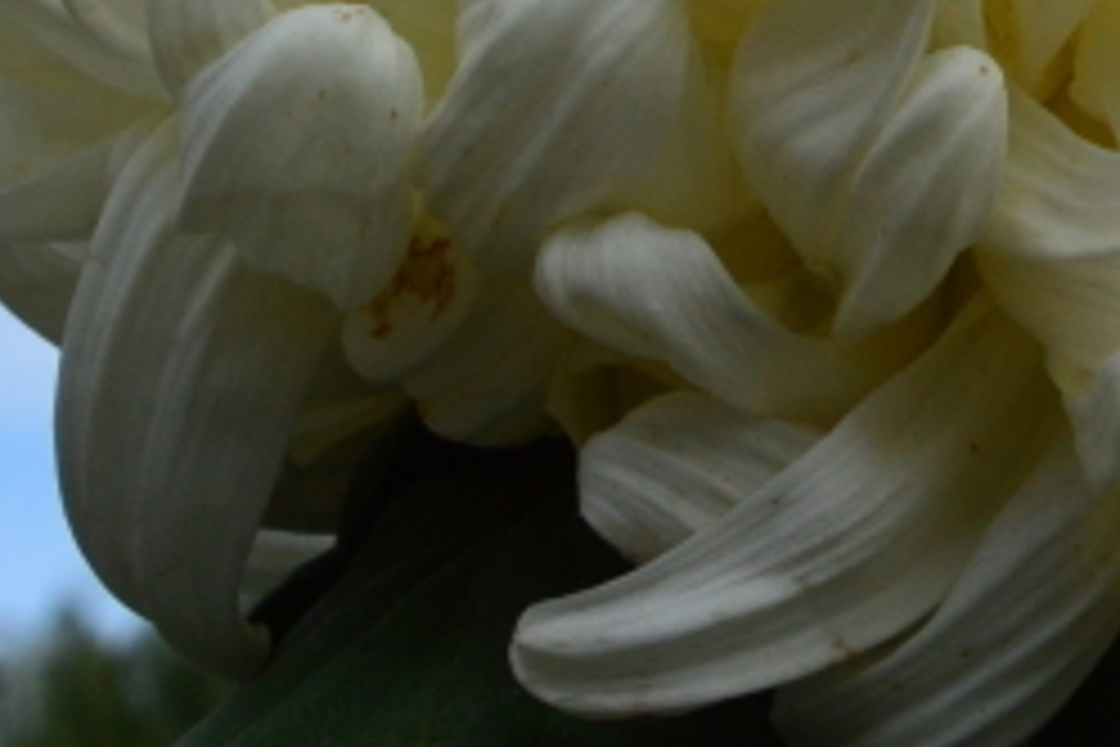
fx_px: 8430
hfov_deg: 7.6
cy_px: -389
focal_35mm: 271
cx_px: 1147
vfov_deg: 5.0
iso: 450
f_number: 20
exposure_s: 1/250
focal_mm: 44
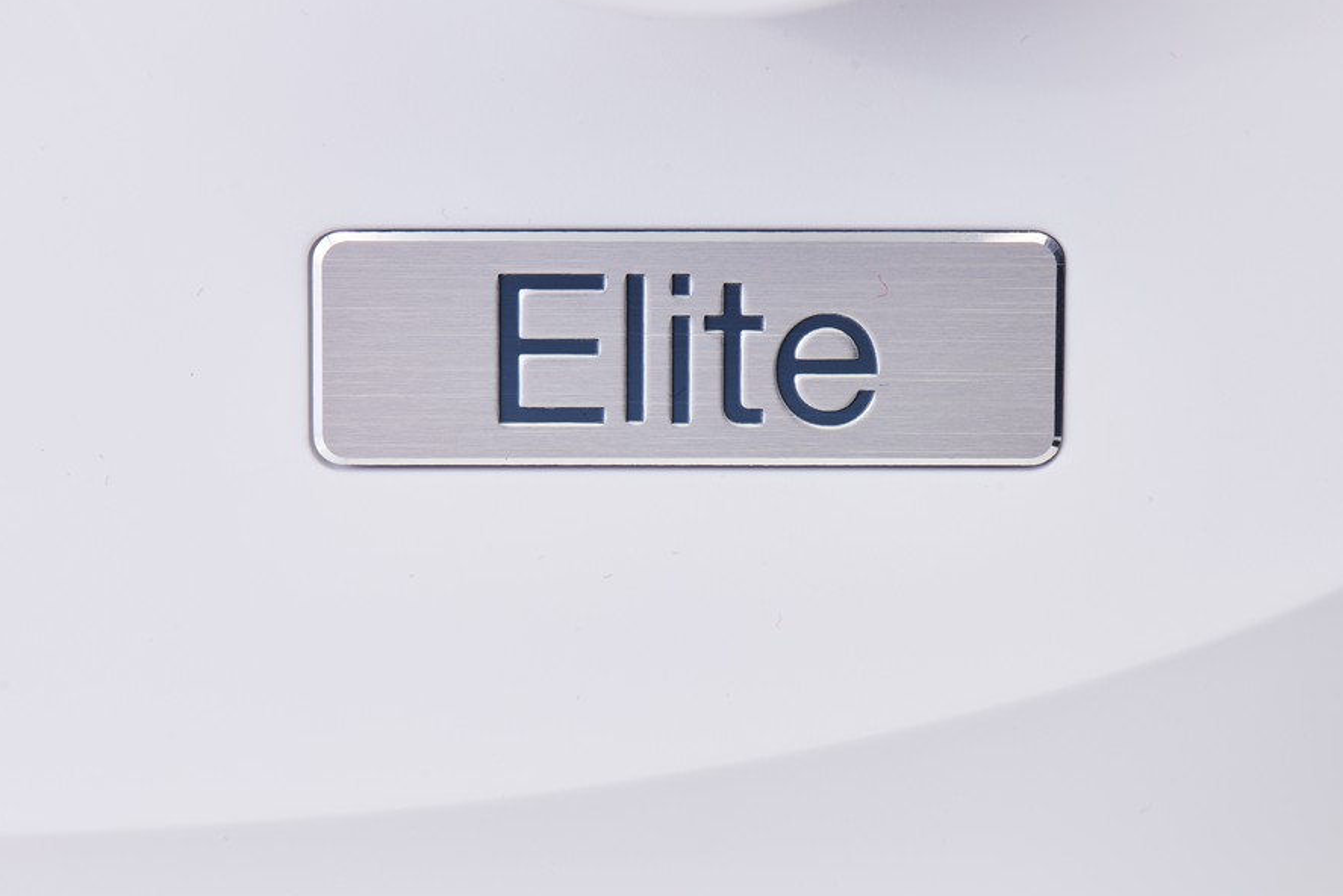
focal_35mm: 142
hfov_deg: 14.4
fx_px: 5299
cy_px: 378
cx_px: 686
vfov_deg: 9.7
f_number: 11
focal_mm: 105
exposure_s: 1/160
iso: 64
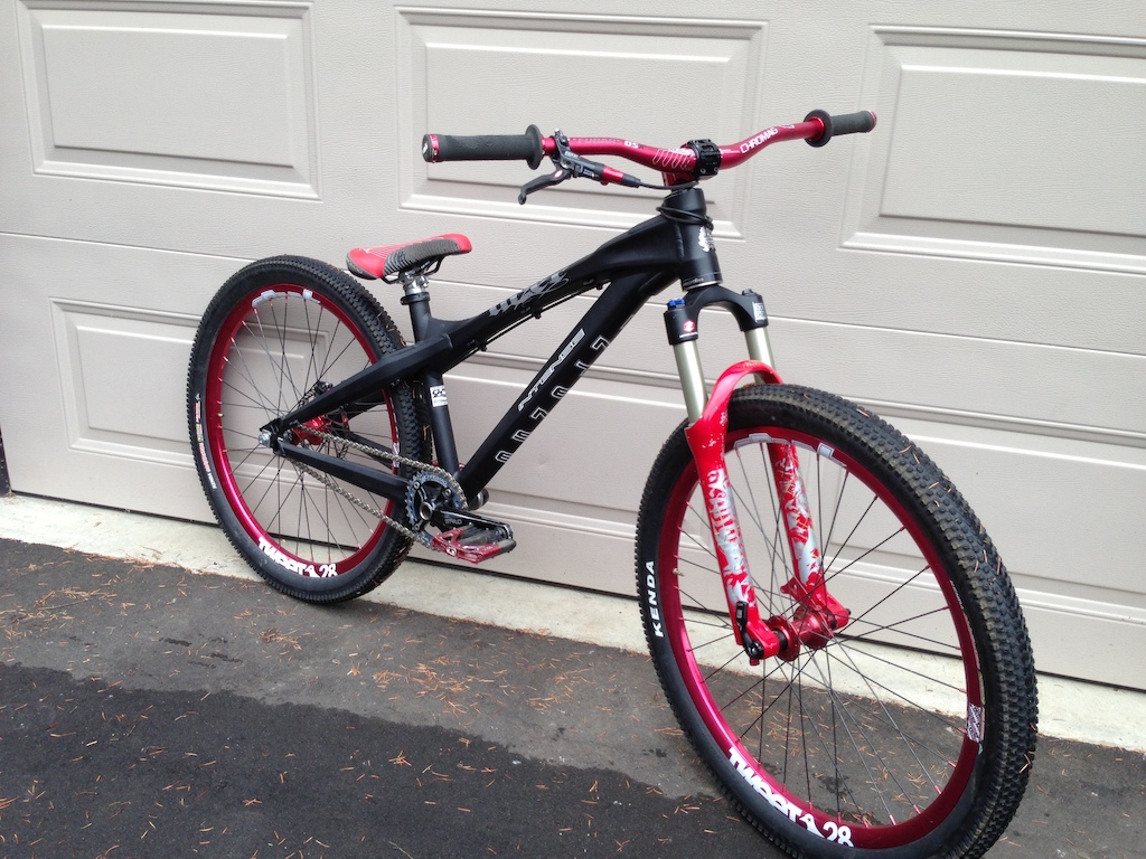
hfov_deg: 55.4
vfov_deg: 42.9
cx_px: 573
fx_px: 1093
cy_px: 430
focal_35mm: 33
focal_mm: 4.13
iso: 50
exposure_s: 1/120
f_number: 2.4
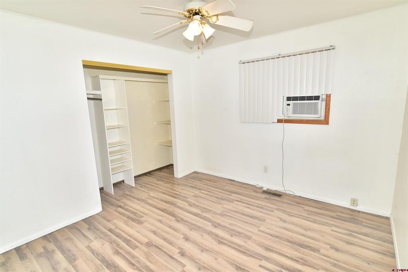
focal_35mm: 18
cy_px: 136
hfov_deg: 90.0
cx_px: 204
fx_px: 204
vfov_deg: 67.4
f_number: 9
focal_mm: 18
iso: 400
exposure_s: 1/60
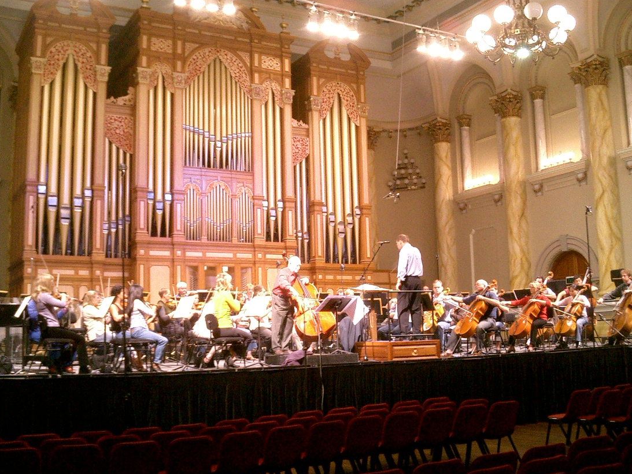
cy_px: 239
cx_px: 319
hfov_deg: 45.8
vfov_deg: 35.1
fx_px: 749
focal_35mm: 41
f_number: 4.2
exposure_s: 1/10
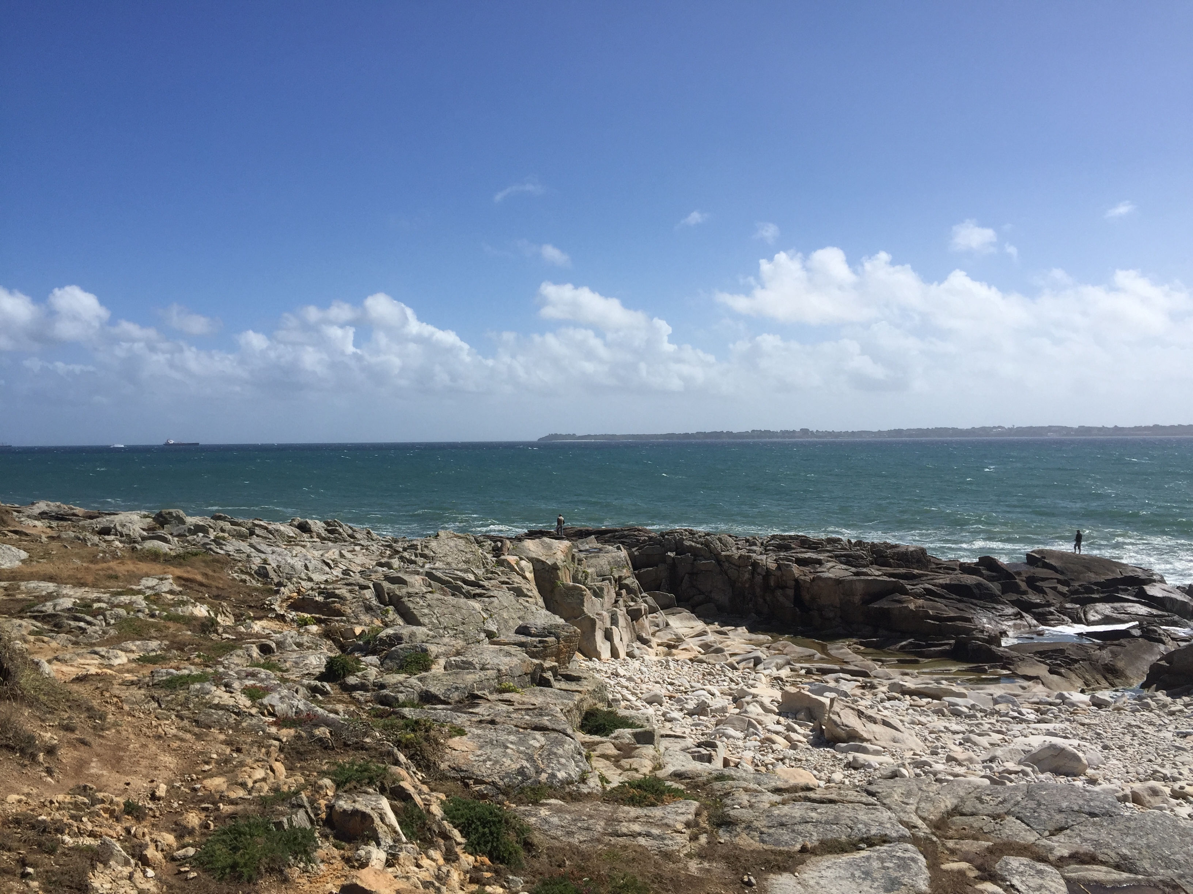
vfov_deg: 48.2
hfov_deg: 61.7
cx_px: 596
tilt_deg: +0.2
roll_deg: +0.8
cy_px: 447
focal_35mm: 29
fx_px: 999
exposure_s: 1/3597
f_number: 2.2
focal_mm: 4.15
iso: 32
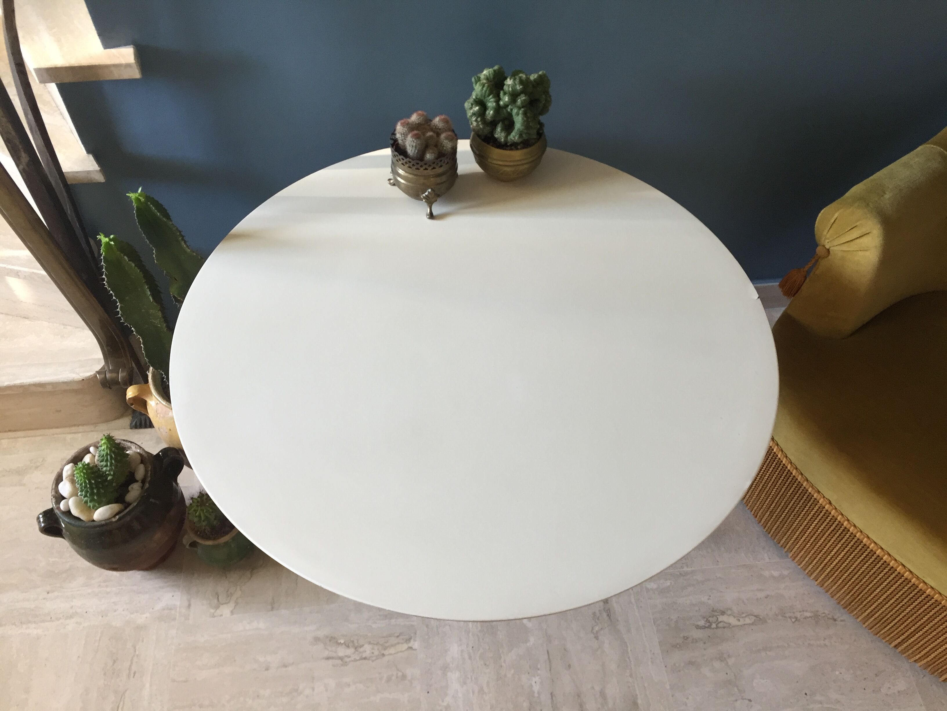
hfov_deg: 61.7
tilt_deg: -52.6
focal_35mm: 29
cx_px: 474
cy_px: 356
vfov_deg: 48.2
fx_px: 793
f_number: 2.2
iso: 100
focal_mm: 4.15
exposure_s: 1/33
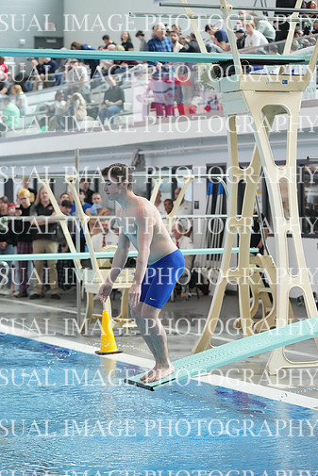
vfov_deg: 16.6
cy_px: 251
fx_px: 1629
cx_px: 137
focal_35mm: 123
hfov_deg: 11.2
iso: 4000
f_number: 4
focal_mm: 107
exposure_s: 1/1600
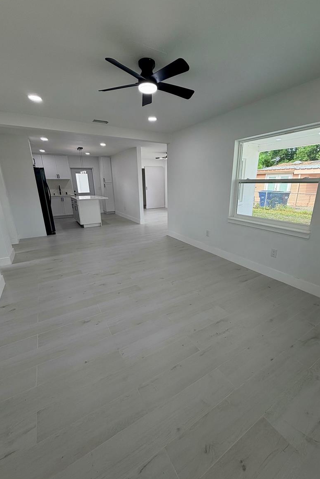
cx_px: 169
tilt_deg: -17.7
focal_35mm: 15
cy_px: 244
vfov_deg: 100.4
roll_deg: -0.9
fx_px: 200
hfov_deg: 77.3
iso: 80
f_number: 2.2
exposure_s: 1/120
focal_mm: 2.22
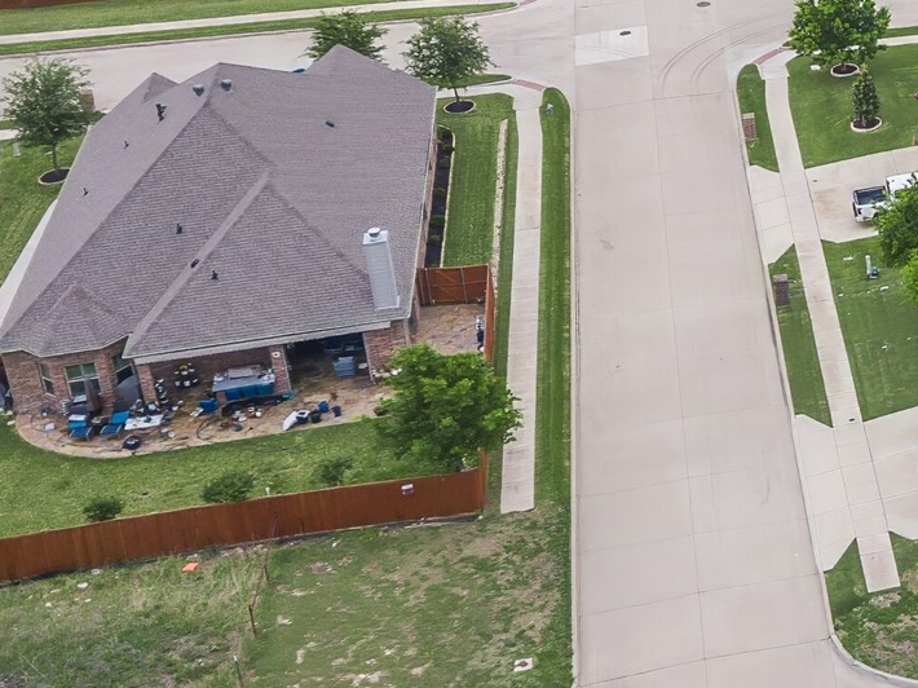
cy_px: 119
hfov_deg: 22.7
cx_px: 1246
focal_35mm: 75
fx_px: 1988
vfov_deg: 19.4
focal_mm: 4.7
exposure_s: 1/690
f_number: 2.2
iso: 100
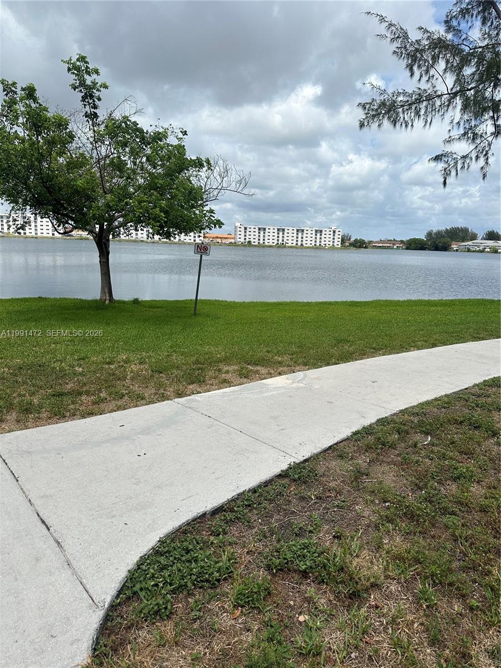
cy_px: 334
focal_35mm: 24
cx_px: 250
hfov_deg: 56.8
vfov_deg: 71.6
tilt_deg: -8.9
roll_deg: -2.4
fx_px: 463
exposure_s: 1/7042
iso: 80
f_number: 1.78
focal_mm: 6.86
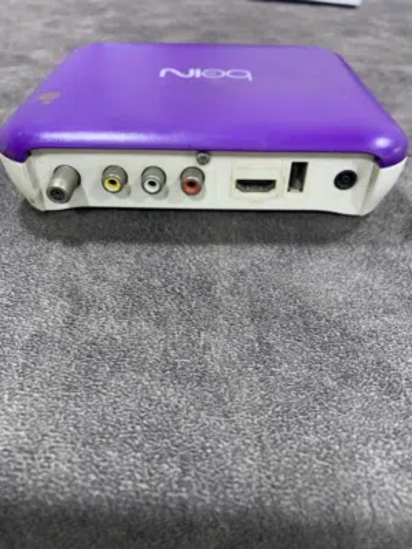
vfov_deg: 67.3
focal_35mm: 26
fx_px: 413
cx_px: 206
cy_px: 274
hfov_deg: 53.1
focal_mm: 4.25
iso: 125
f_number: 1.8
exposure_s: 1/60
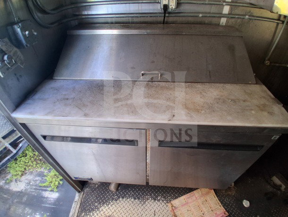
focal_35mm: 17
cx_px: 144
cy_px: 108
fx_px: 141
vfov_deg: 74.8
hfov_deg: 91.0
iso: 125
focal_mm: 1.4
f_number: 2.2
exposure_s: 1/40
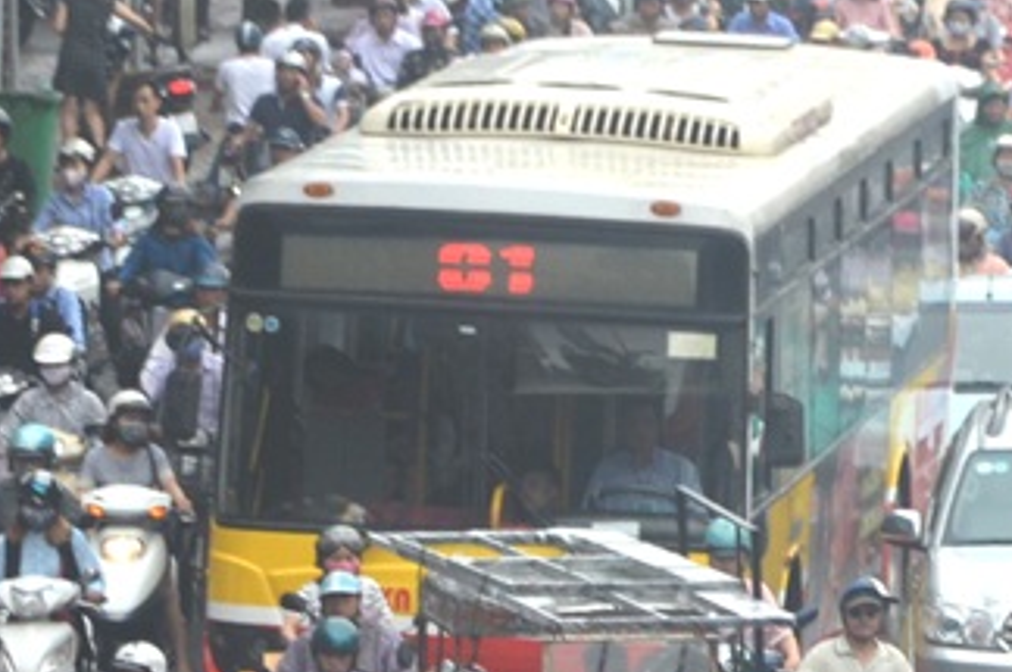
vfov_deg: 2.3
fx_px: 16811
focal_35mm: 599
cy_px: 344
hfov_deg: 3.4
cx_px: 1452
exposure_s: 1/200
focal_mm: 105
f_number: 6.3
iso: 200
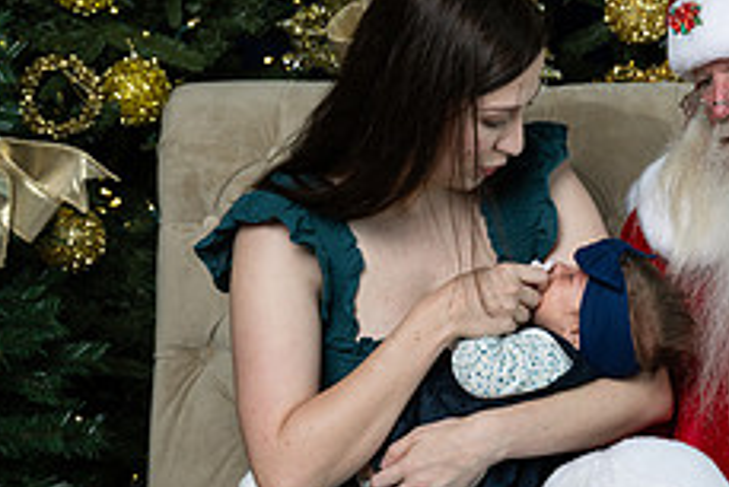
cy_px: 304
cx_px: 774
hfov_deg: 16.1
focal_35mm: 124
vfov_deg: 11.1
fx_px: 2512
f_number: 7.1
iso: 400
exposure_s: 1/60
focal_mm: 49
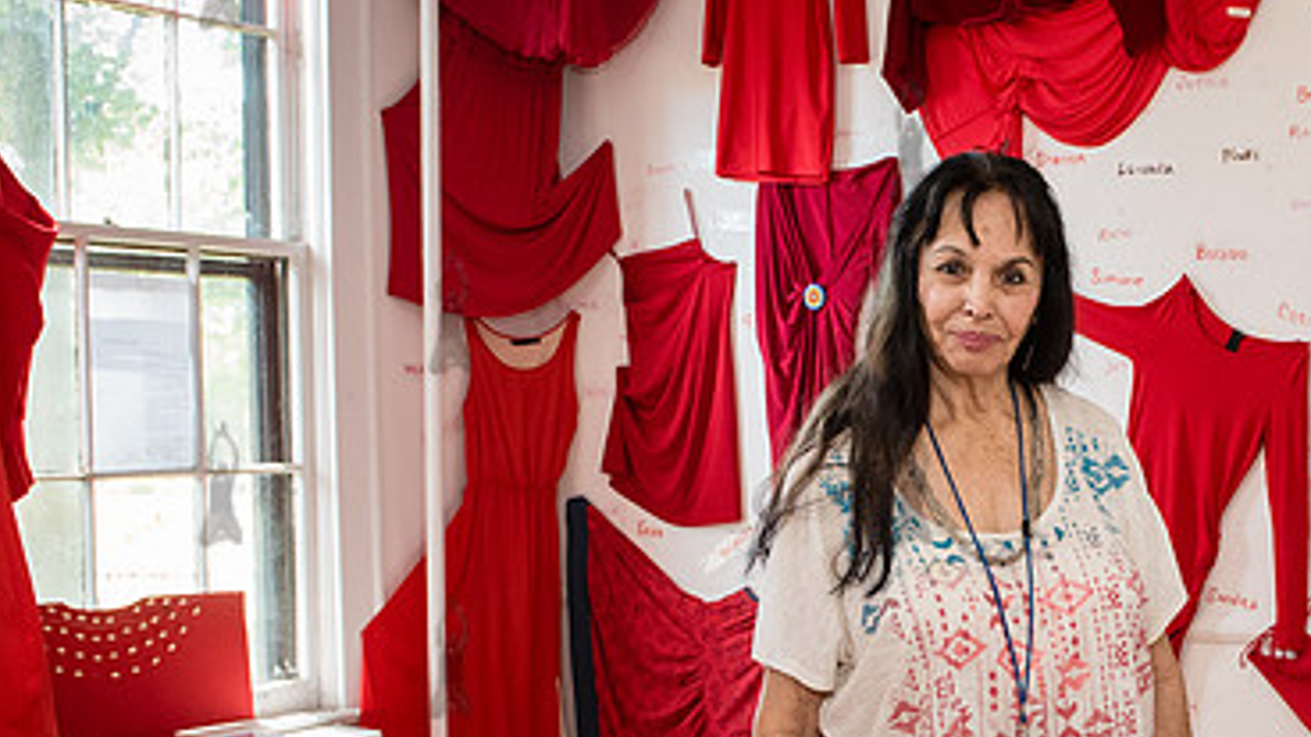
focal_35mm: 51
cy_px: 527
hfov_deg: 39.5
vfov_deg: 23.3
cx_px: 977
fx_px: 1773
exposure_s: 1/60
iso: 1250
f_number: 5.6
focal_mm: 24
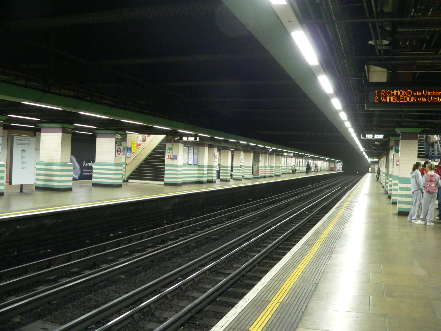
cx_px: 220
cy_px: 166
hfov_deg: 51.4
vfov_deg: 39.7
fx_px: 459
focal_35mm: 36
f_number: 2.8
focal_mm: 6
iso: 200
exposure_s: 1/5
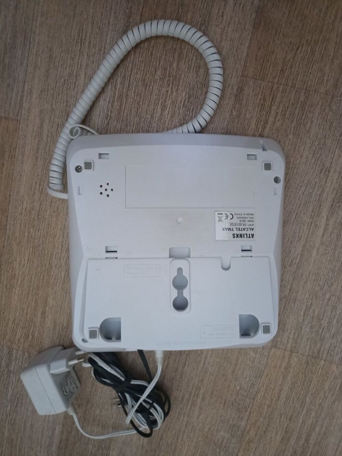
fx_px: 329
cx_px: 171
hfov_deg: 54.9
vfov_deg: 69.4
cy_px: 228
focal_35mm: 25
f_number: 1.8
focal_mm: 4.65
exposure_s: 1/5.26
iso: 1600
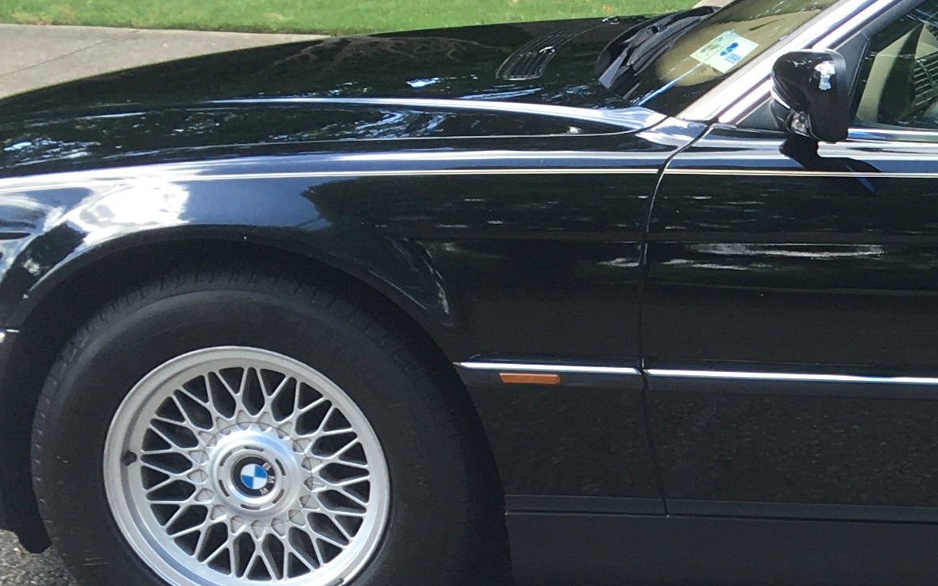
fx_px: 2659
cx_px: 1312
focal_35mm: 104
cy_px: 568
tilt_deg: -18.6
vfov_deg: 12.5
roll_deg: -2.7
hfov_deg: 18.3
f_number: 2.2
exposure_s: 1/120
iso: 25
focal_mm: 4.15
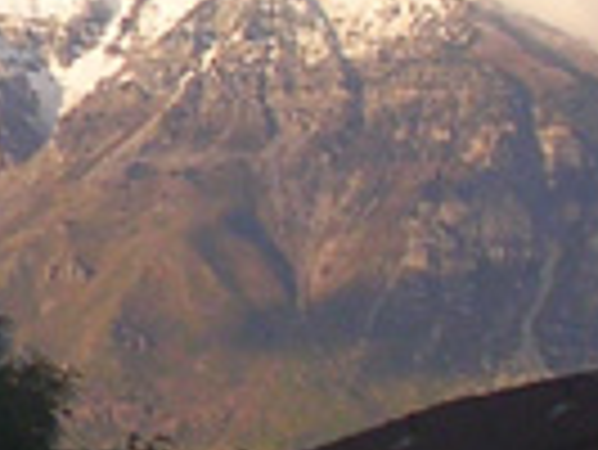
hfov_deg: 3.8
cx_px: -778
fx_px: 8939
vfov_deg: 2.9
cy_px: 18
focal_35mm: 517
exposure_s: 1/298
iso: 50
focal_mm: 13
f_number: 4.1
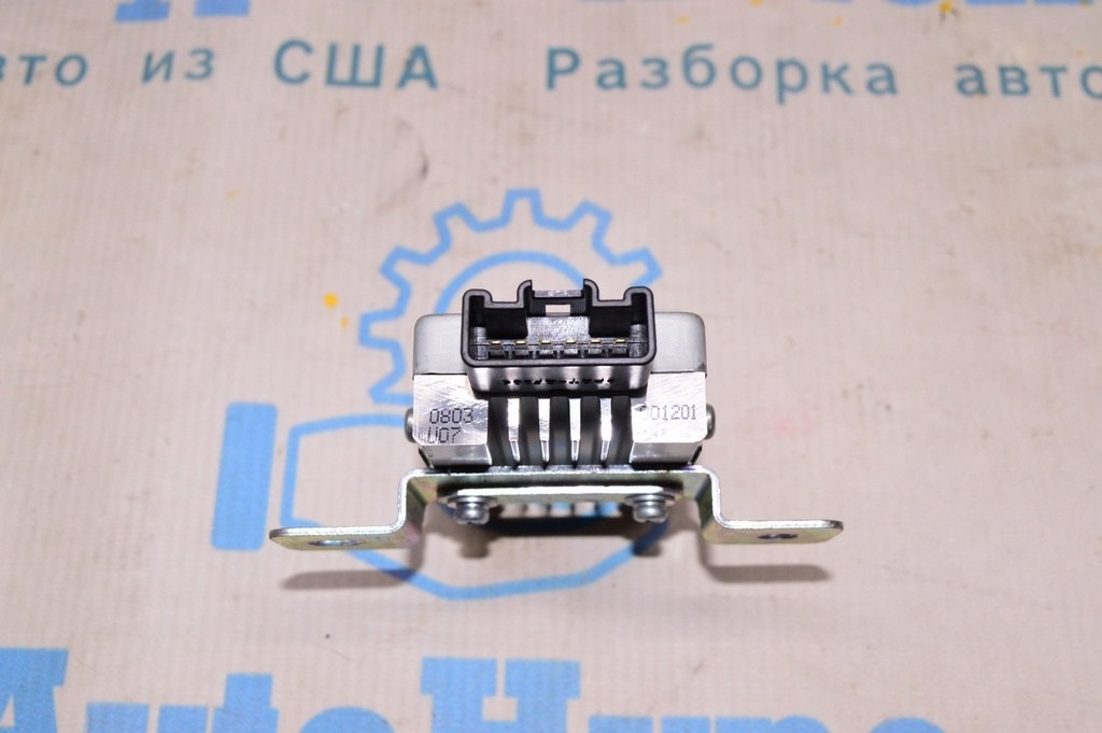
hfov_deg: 46.4
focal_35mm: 42
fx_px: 1285
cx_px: 551
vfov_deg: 31.8
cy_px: 366
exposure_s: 1/200
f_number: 8
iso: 1600
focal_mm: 28
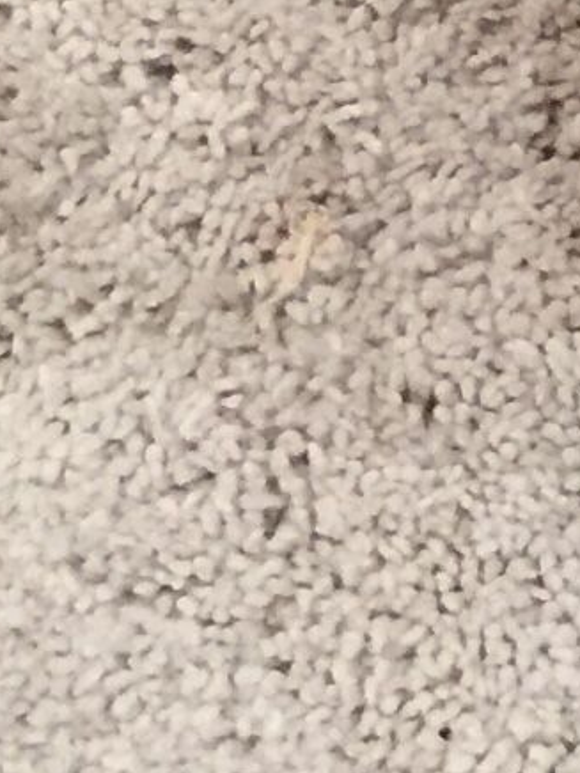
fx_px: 4848
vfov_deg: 8.9
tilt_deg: -46.9
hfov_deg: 6.6
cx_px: 1215
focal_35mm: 217
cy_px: -413
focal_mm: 4.15
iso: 200
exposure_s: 1/8
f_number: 2.2
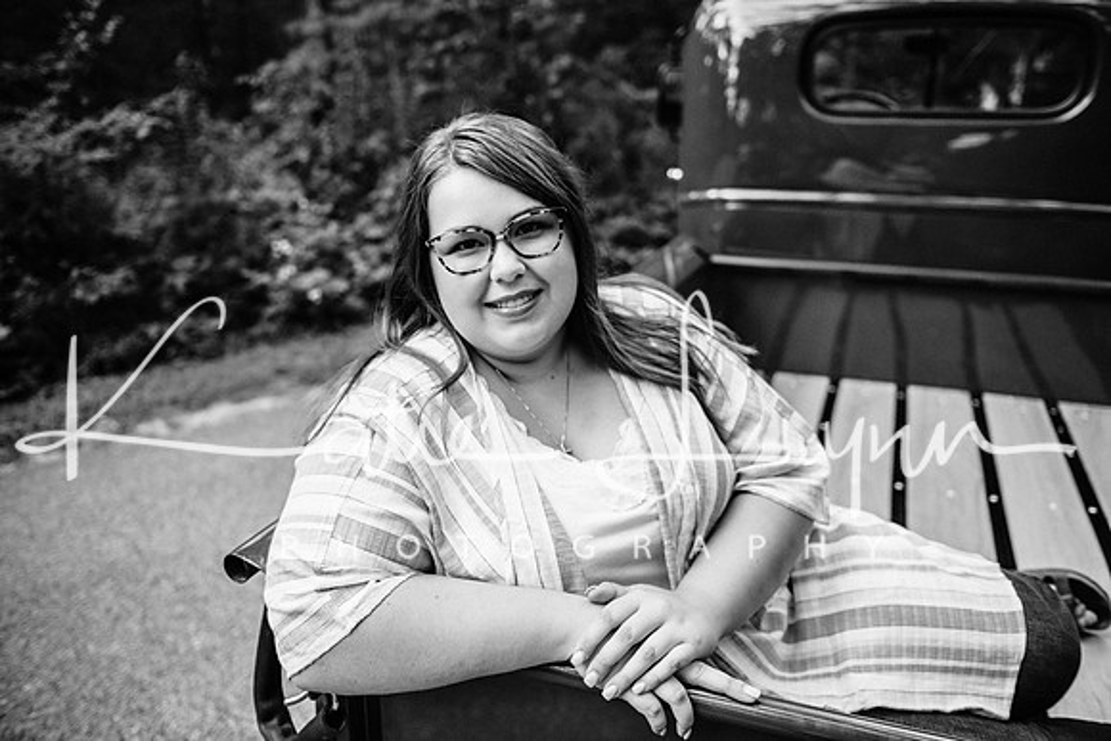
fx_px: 895
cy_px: 370
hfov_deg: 63.6
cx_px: 556
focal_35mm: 29
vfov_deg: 45.0
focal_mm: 29
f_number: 2.8
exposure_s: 1/320
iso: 800
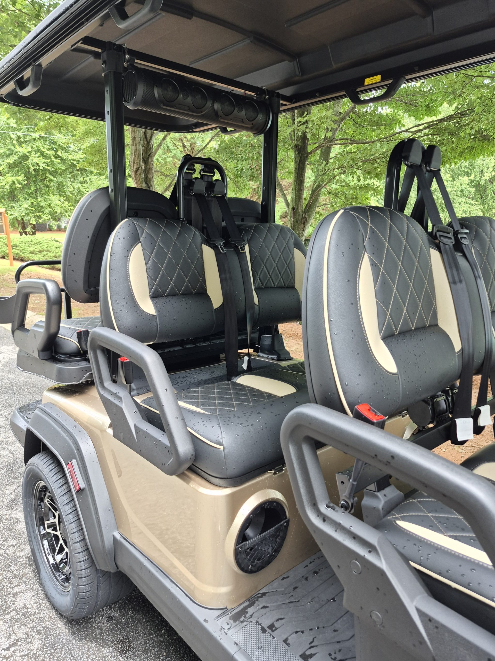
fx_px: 439
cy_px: 330
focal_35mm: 23
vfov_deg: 73.9
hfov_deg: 58.9
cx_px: 248
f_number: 1.8
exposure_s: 1/180
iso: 50
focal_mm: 5.4
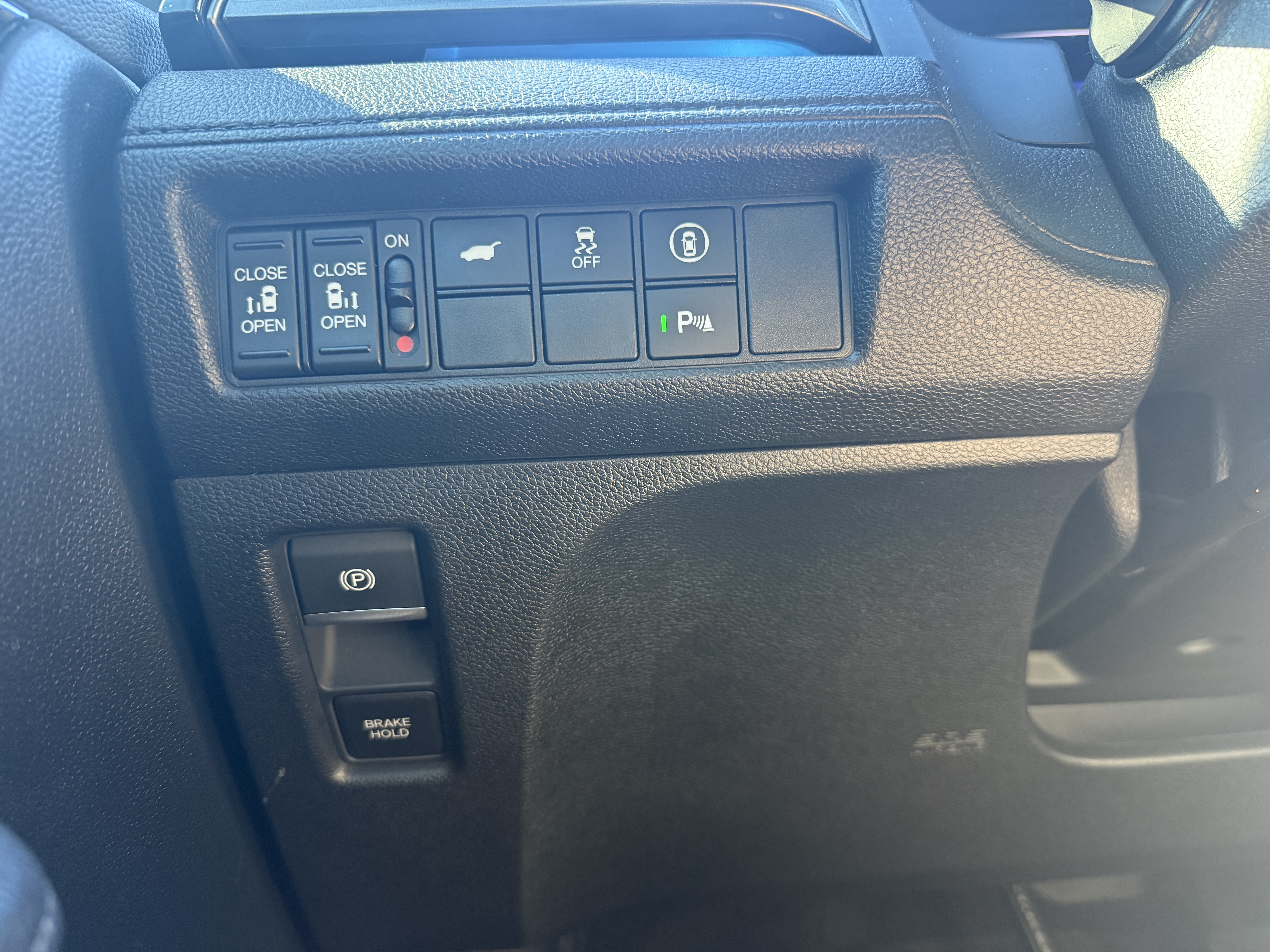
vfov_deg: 56.8
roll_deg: -3.0
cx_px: 635
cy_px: 476
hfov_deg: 71.6
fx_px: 881
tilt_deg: -5.7
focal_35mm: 24
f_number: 1.78
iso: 400
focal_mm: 6.76
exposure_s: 1/60
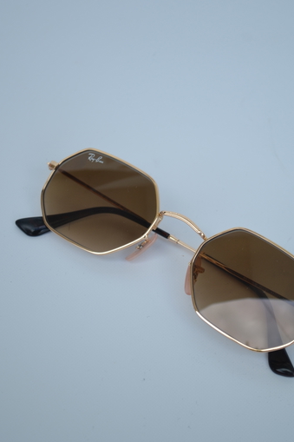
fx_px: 1128
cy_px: 217
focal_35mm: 92
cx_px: 154
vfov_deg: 22.1
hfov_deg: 14.9
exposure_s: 1/125
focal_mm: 52
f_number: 5.6
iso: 100
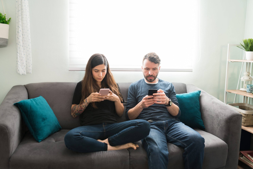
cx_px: 126
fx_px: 246
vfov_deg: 37.9
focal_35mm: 35
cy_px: 84
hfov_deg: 54.4
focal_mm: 35
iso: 400
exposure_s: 1/160
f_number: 1.8
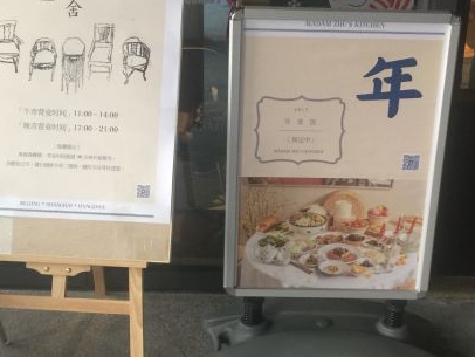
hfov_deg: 38.2
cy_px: 162
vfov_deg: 29.1
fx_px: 687
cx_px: 245
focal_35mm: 50
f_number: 2.2
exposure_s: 1/17
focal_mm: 4.15
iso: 80
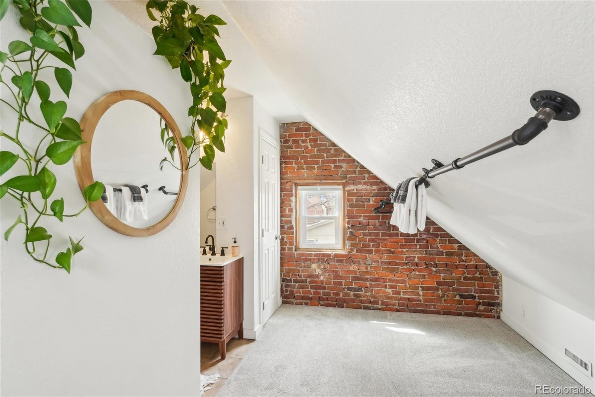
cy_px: 198
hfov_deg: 95.0
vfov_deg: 72.0
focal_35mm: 16
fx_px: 273
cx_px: 298
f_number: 8
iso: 400
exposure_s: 1/20
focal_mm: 11
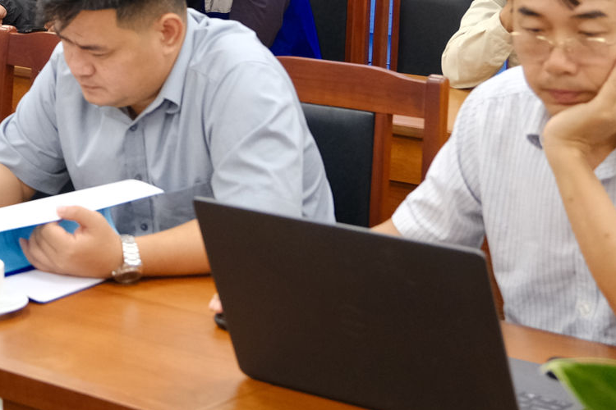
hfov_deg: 17.6
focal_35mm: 112
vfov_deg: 12.0
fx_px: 1916
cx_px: -69
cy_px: -83
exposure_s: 1/125
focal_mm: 27.5
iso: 1600
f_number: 4
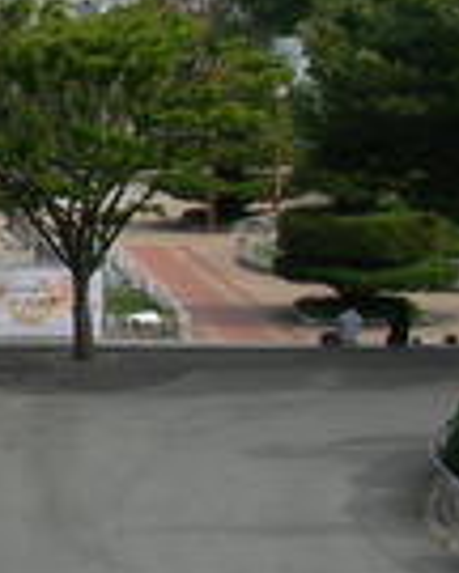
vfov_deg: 10.0
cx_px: -1007
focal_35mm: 192
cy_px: 108
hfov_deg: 7.0
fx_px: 3260
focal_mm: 7.8
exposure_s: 1/399
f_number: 4.8
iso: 50
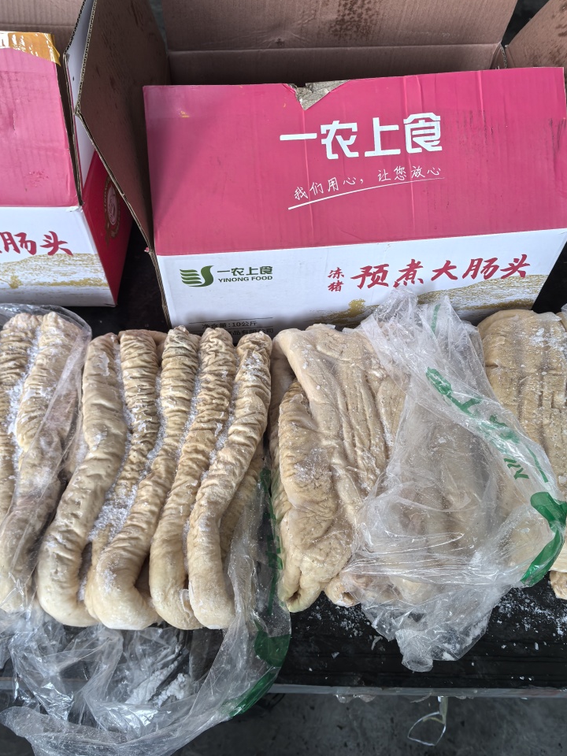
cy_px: 349
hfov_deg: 46.8
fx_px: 655
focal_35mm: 30
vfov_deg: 59.9
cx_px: 289
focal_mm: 5.75
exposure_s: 1/100
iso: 250
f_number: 2
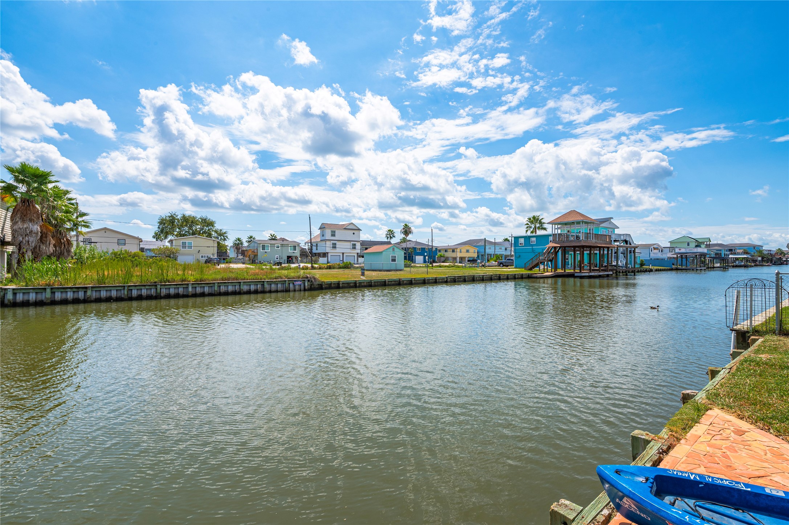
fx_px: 350
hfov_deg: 96.8
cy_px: 262
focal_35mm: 16
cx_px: 394
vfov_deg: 73.7
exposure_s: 1/200
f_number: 13
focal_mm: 16
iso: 125
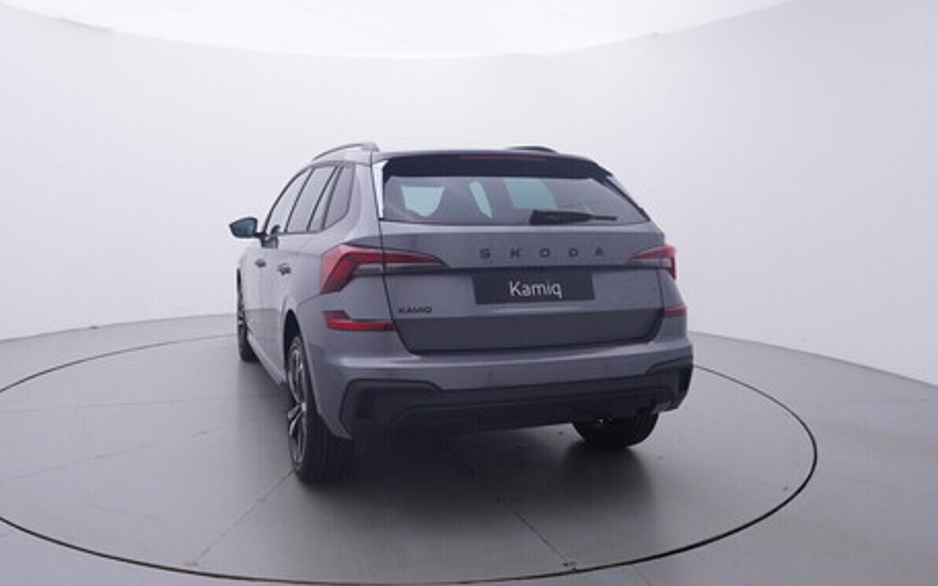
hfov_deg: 66.7
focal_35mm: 28
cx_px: 390
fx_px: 706
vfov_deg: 45.0
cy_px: 250
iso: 200
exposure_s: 1/80
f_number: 5
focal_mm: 15
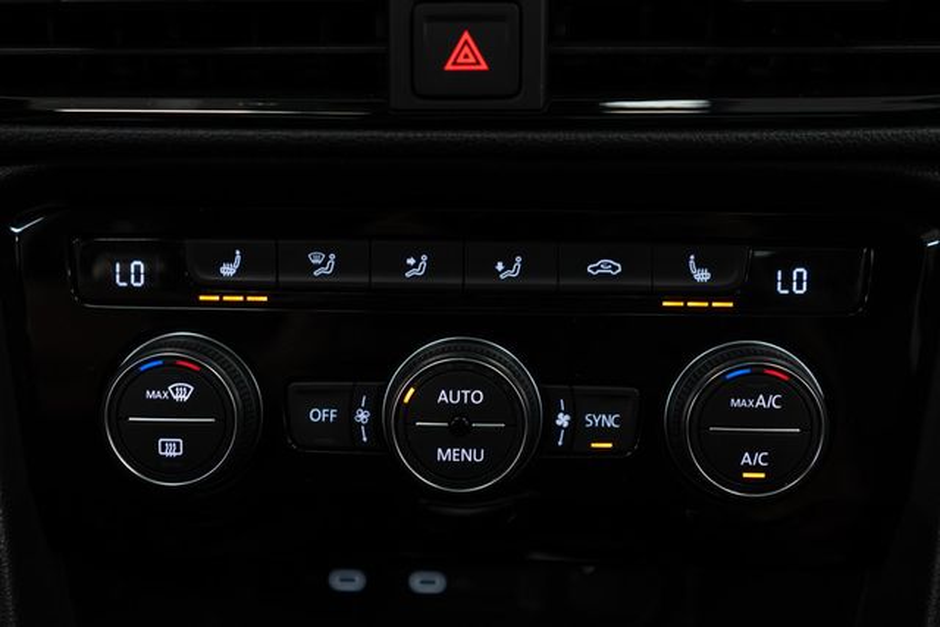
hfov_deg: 46.4
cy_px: 314
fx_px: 1097
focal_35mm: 42
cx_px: 470
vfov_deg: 31.9
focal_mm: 28
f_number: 3.2
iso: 400
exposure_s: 1/40
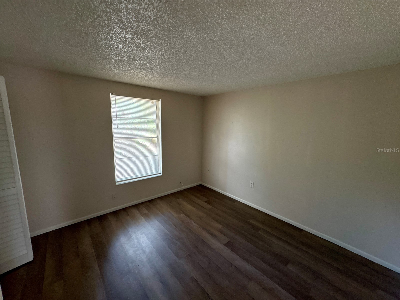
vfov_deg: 85.7
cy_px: 150
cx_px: 200
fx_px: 162
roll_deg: -0.1
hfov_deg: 102.1
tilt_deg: -8.5
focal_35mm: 14
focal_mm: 2.22
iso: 320
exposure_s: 1/60
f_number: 2.2
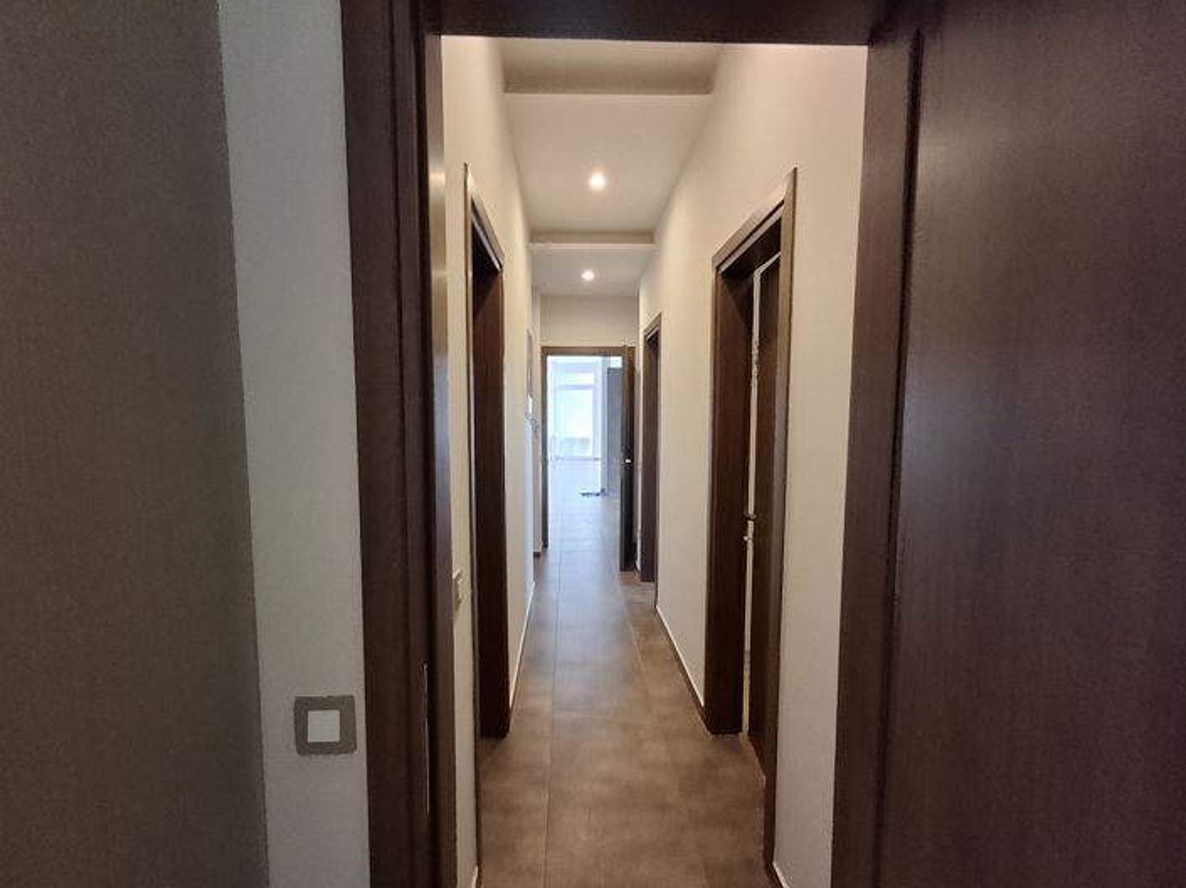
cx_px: 593
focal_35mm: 16
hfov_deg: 94.5
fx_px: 548
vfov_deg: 78.1
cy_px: 444
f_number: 2.2
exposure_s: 1/60
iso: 250
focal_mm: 1.64
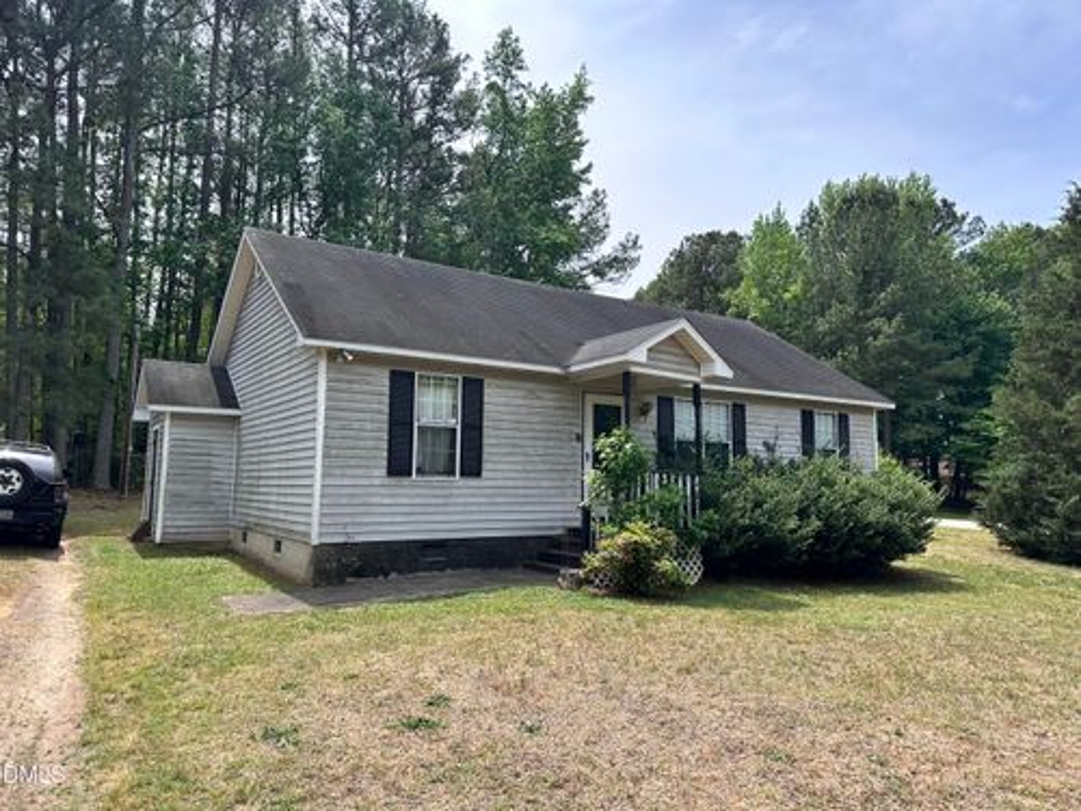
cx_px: 540
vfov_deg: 56.8
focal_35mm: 24
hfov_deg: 71.6
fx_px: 749
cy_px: 406
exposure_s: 1/2410
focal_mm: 6.86
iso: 80
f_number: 1.78
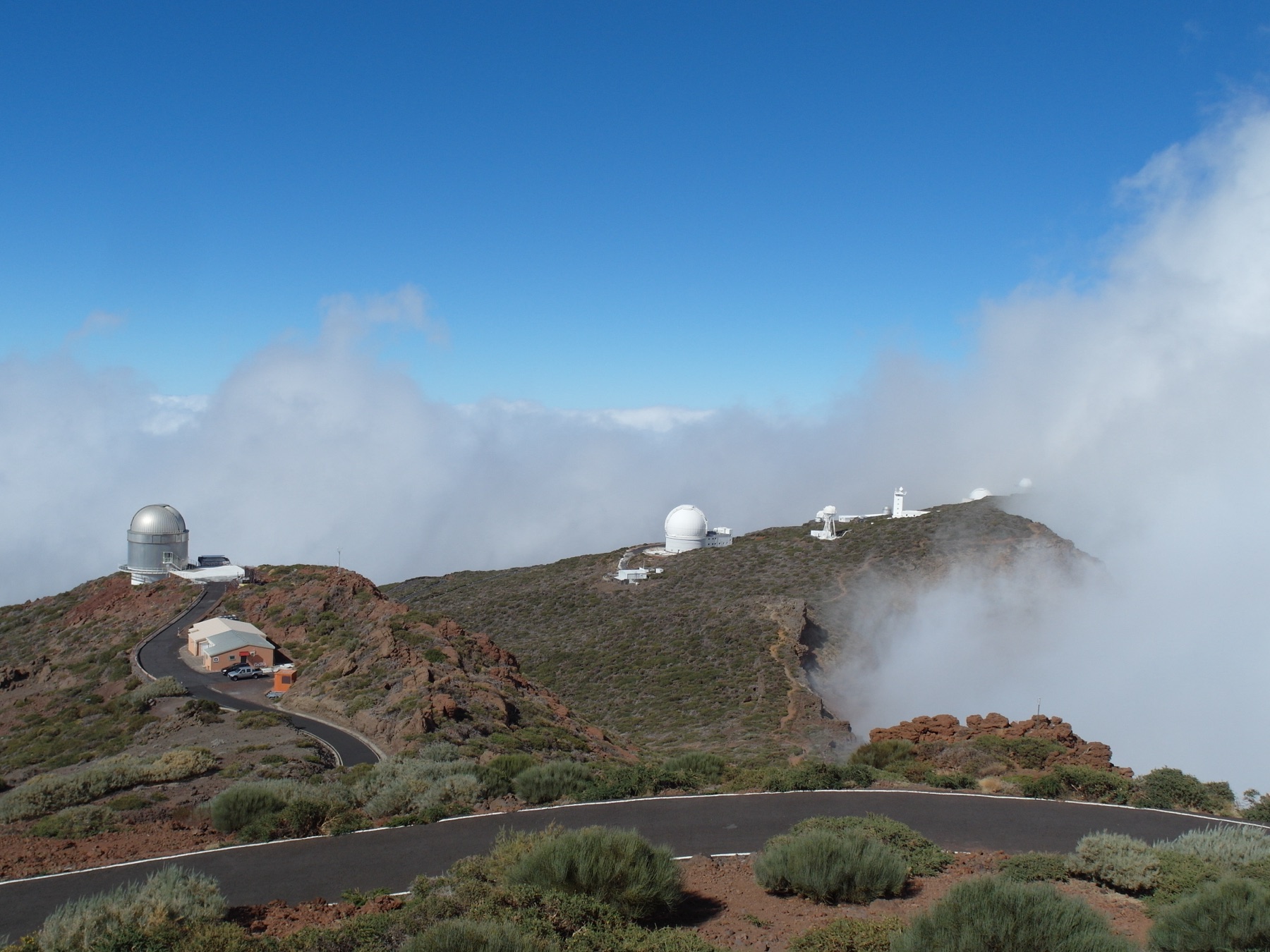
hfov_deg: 58.4
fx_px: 1137
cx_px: 635
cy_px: 476
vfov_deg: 45.4
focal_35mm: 31
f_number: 3.8
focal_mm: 6.7
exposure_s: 1/2000
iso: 80
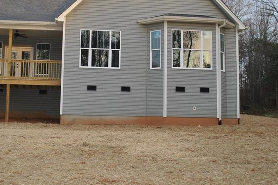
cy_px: 71
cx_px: 90
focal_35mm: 50
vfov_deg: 26.9
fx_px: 386
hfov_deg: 39.1
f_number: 3.8
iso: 200
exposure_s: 1/100
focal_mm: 22
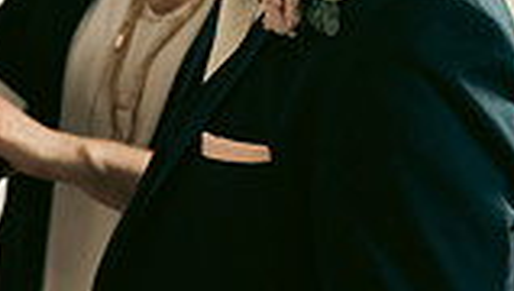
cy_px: 40
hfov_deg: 14.5
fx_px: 1979
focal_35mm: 145
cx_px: -19
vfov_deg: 8.4
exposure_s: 1/160
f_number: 3.5
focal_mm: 38
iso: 800
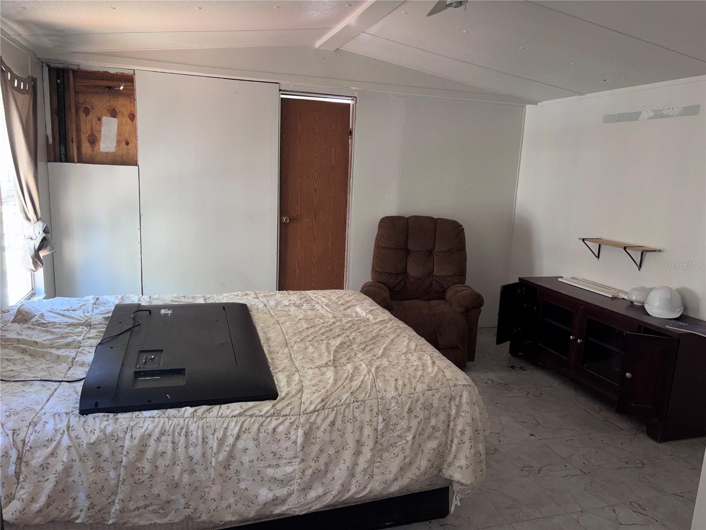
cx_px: 353
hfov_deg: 67.3
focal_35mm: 26
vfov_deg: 53.1
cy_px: 265
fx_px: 530
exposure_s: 1/27
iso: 64
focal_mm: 5.96
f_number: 1.6
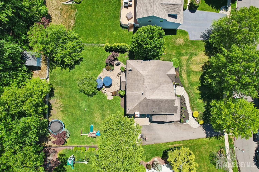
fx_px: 158
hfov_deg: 78.6
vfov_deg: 57.2
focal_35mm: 22
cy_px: 86
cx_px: 130
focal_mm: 8.4
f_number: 2.8
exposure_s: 1/1000
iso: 100
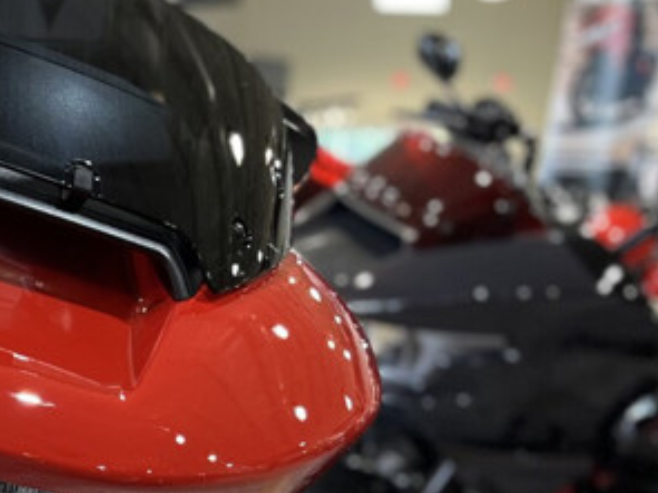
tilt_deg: -16.2
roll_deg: -1.3
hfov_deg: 18.9
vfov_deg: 14.8
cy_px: 705
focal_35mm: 94
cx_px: -262
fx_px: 1786
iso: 100
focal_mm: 5.1
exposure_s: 1/60
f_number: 1.6
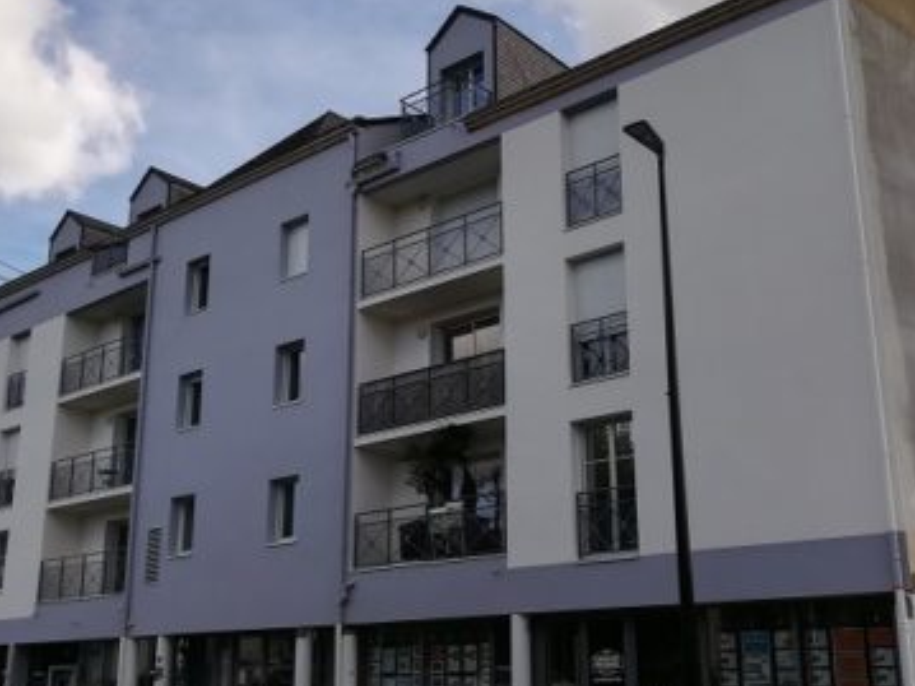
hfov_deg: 61.6
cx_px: 415
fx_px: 766
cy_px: 352
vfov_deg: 48.2
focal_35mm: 29
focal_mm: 3.83
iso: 50
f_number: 2.2
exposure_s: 1/763
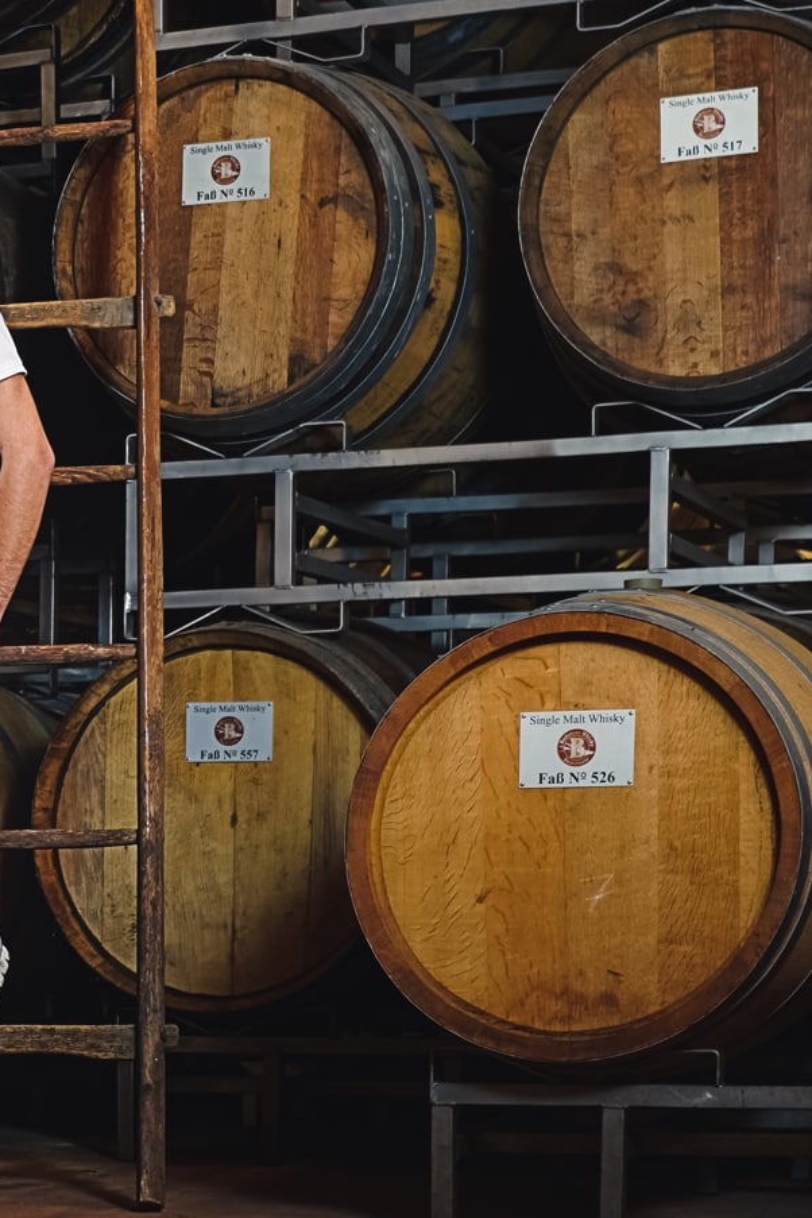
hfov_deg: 13.8
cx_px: -418
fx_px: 3146
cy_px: 444
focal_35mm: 93
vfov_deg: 21.9
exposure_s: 1/5
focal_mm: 28
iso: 100
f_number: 2
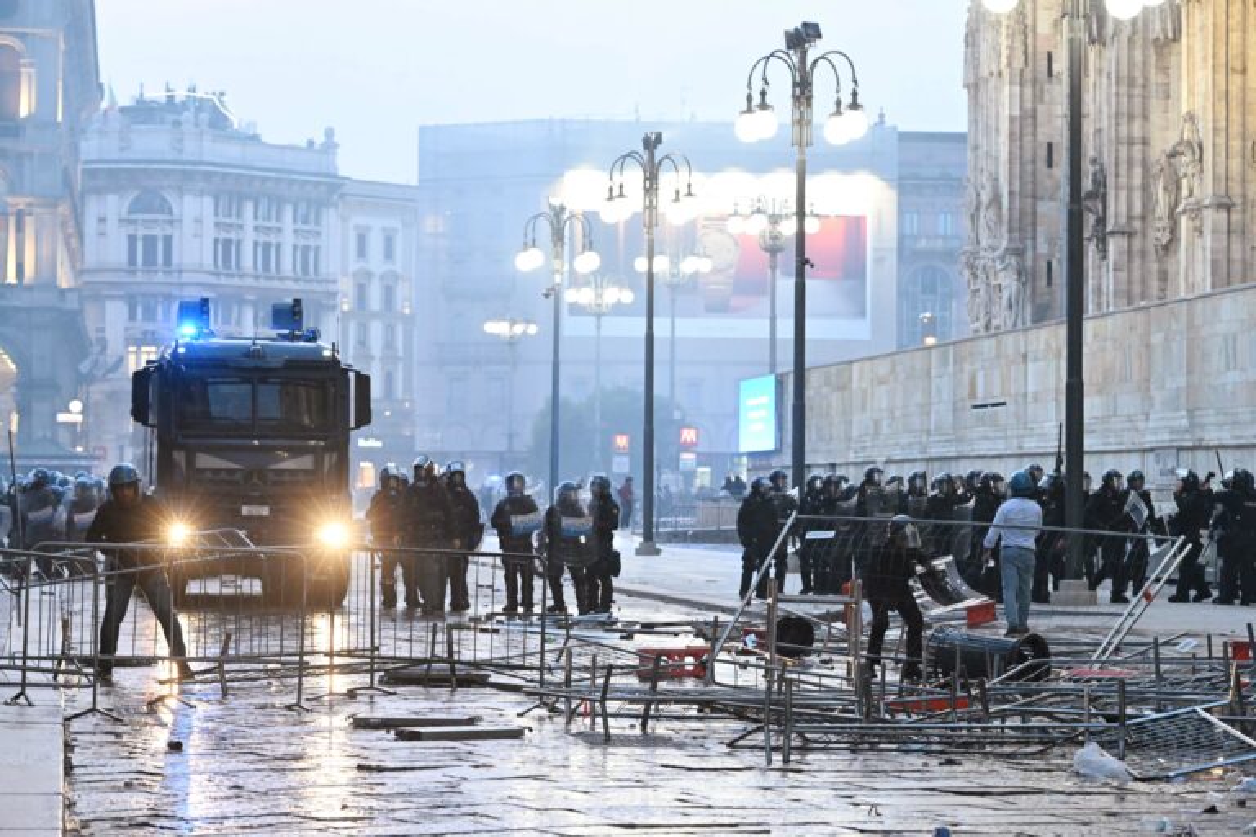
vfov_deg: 12.2
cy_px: 418
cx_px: 628
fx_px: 3907
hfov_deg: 18.3
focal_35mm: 112
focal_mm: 112
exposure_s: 1/125
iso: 8000
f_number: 4
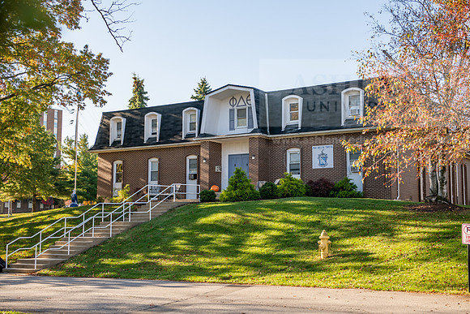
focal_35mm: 50
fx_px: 653
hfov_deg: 39.6
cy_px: 157
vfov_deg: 27.0
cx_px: 235
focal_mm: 50
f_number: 4.5
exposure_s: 1/400
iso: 125
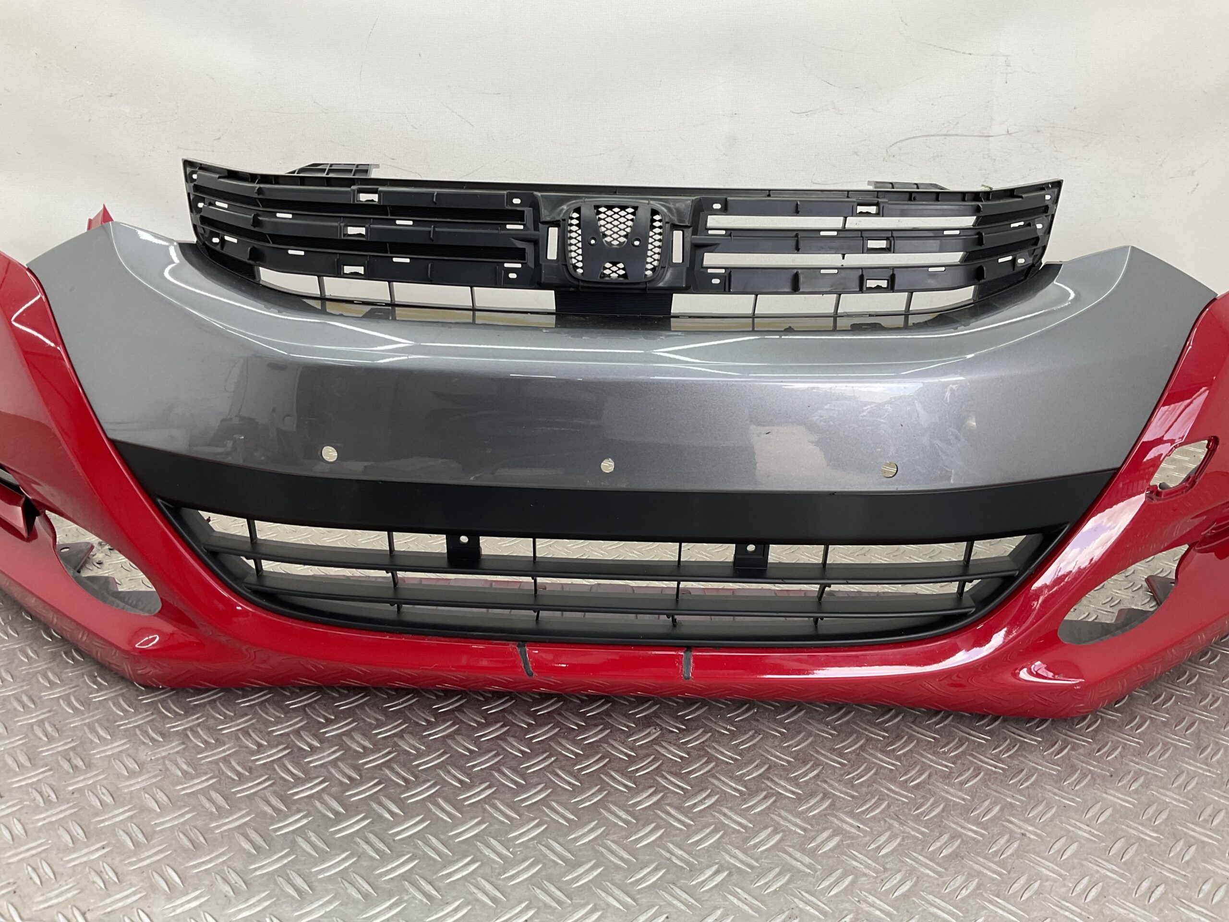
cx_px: 614
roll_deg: -3.0
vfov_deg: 48.2
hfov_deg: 61.7
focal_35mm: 29
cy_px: 461
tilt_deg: -18.3
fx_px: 1030
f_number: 1.8
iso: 25
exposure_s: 1/100
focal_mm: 3
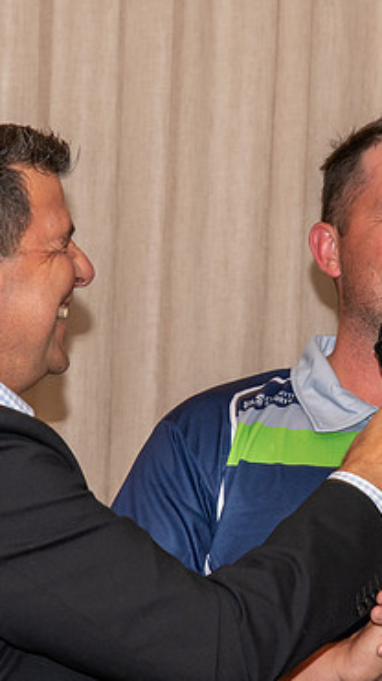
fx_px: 3249
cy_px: 315
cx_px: 270
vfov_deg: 12.0
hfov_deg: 6.7
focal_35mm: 180
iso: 800
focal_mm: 105
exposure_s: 1/60
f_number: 5.6
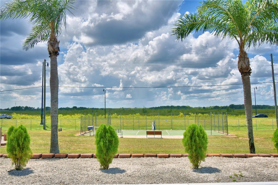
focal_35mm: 30
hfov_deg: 61.9
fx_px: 232
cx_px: 139
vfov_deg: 43.6
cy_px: 92
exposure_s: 1/1250
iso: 100
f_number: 5.6
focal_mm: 20
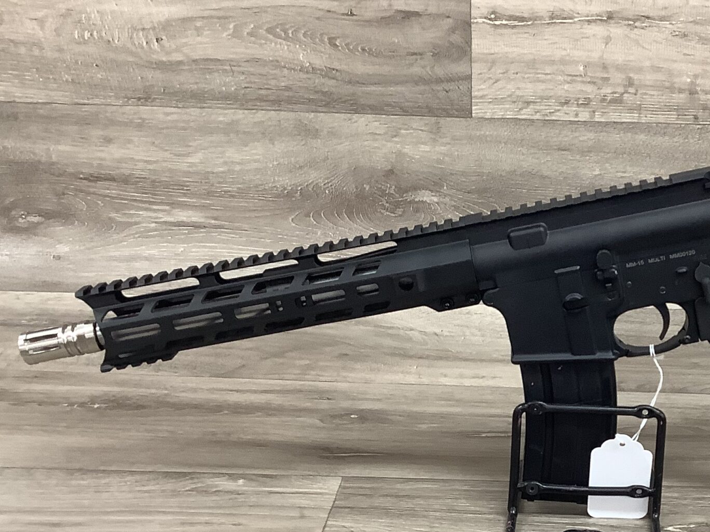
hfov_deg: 32.1
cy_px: 407
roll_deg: -3.6
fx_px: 1190
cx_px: 590
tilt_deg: -23.0
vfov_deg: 24.9
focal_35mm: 58
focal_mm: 3.3
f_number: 2.4
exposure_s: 1/60
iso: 125
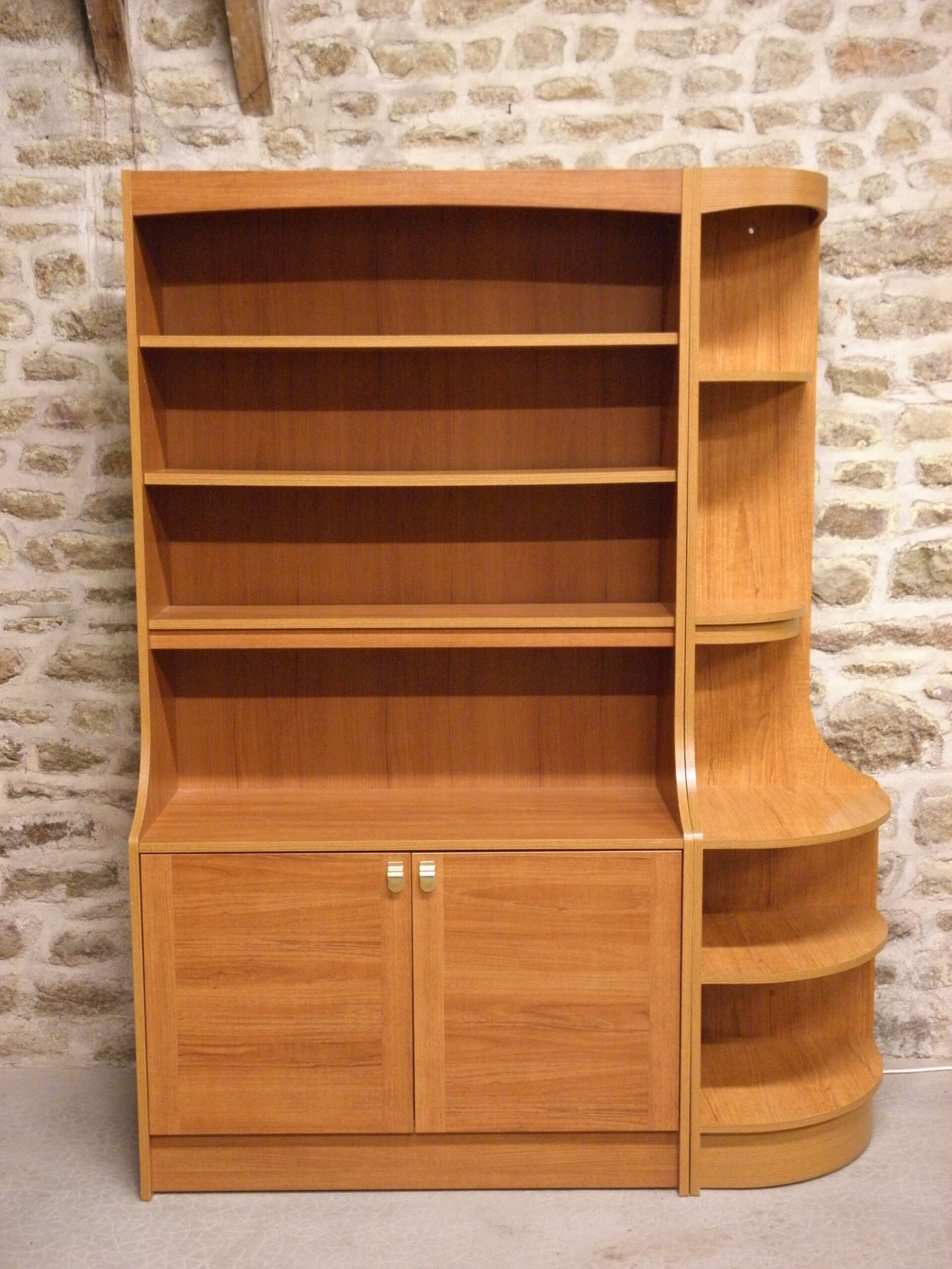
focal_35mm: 41
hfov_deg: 35.1
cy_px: 634
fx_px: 1503
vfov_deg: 45.8
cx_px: 476
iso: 400
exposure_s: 1/8
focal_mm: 7.5
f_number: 3.8
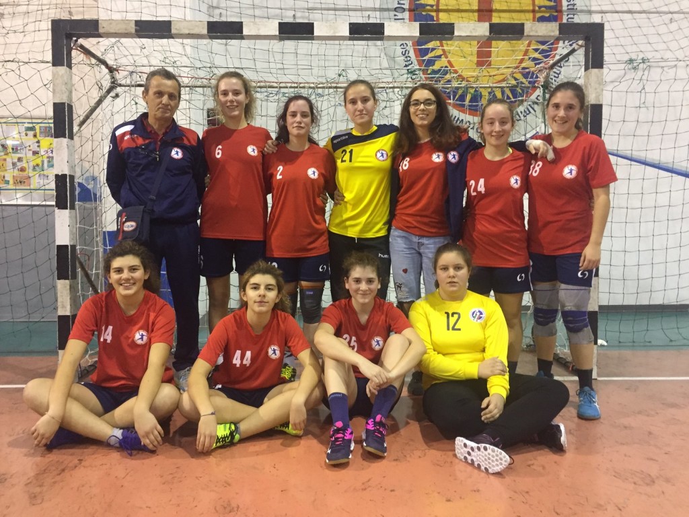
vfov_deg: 48.2
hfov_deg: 61.7
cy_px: 258
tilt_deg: -5.2
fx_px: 577
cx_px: 344
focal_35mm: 29
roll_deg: +1.4
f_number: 2.2
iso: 250
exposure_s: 1/33
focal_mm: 4.15
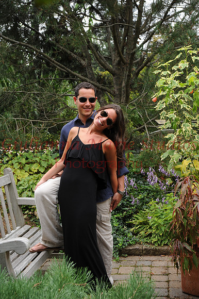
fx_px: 457
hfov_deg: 24.6
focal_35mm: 55
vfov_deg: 36.3
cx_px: 100
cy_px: 150
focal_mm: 55
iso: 500
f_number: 9
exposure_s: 1/80
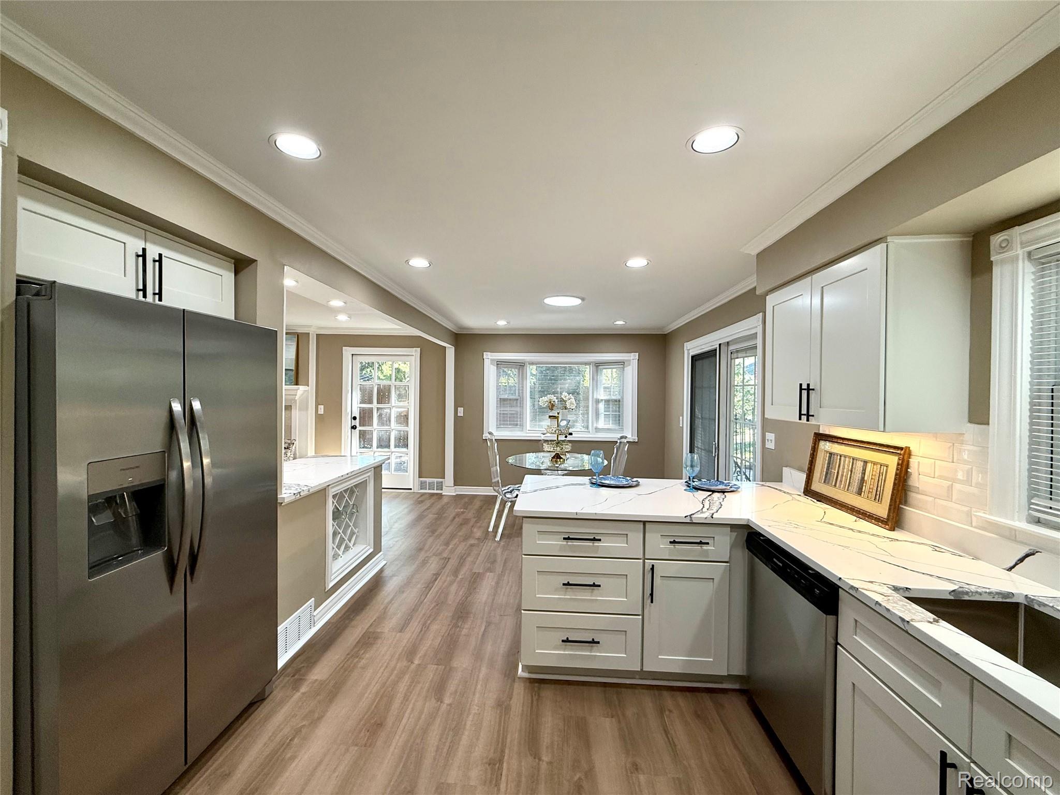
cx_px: 530
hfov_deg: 102.1
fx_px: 429
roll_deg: -0.7
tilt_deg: -0.2
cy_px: 398
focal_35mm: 14
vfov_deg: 85.7
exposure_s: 1/120
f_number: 2.2
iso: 160
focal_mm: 2.22
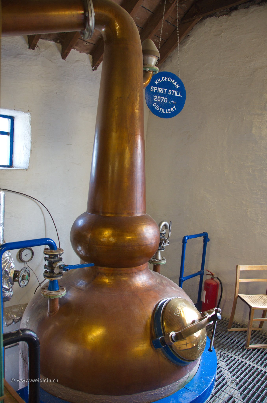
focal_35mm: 27
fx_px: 302
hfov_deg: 47.7
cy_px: 202
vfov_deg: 67.5
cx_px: 134
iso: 560
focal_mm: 18
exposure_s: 1/80
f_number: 3.5
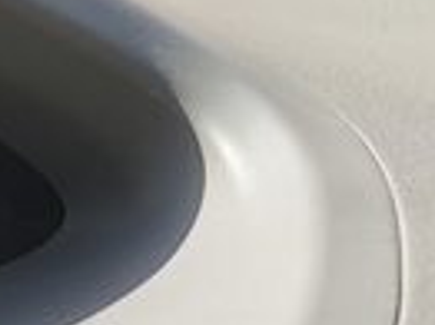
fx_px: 2586
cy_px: 131
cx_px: -261
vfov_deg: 7.2
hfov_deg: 9.3
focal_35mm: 206
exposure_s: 1/200
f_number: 1.6
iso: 50
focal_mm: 6.55
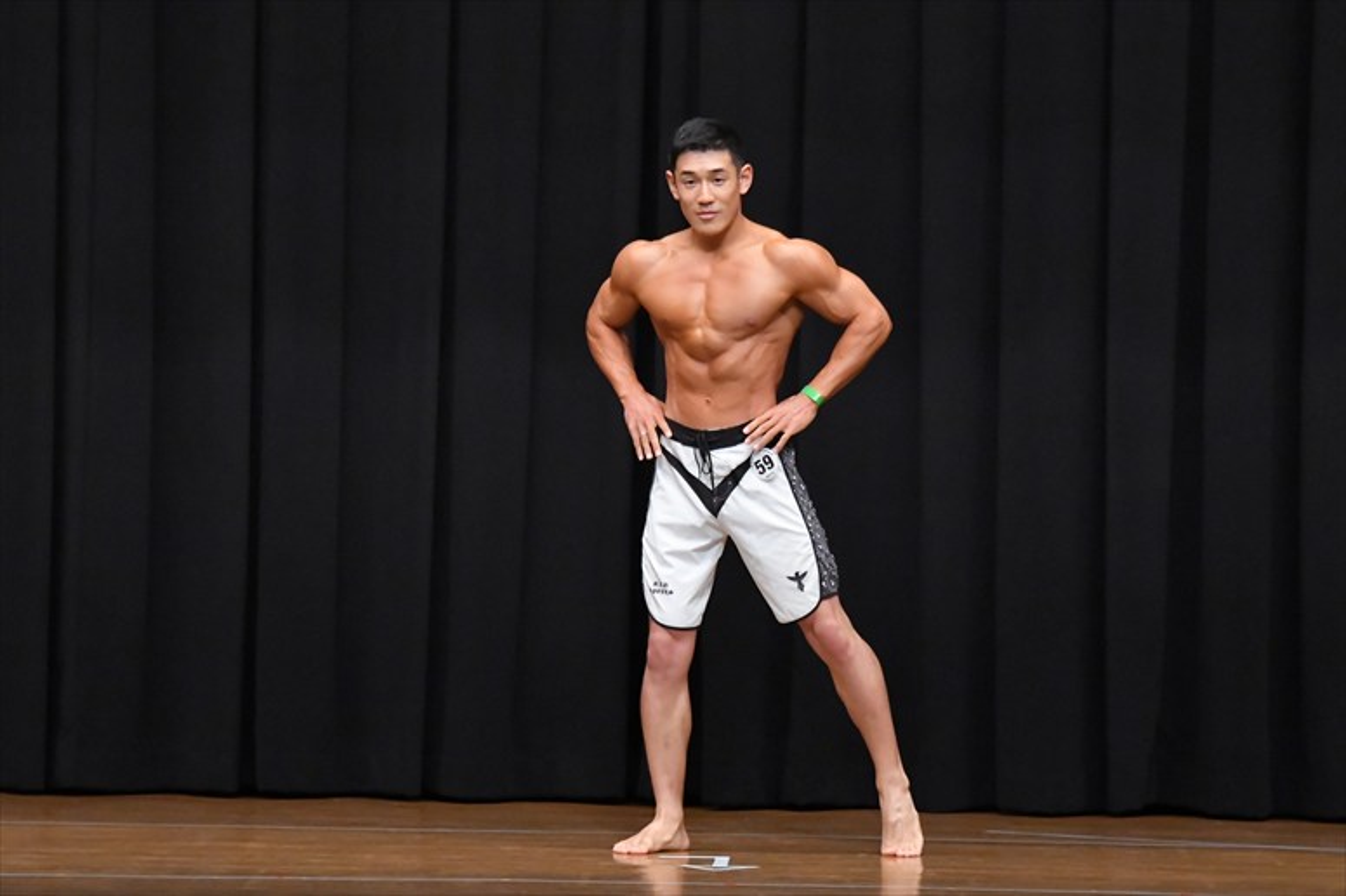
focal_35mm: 225
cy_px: 448
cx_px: 673
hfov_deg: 9.2
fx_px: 8409
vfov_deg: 6.1
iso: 8000
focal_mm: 150
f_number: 5.6
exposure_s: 1/400
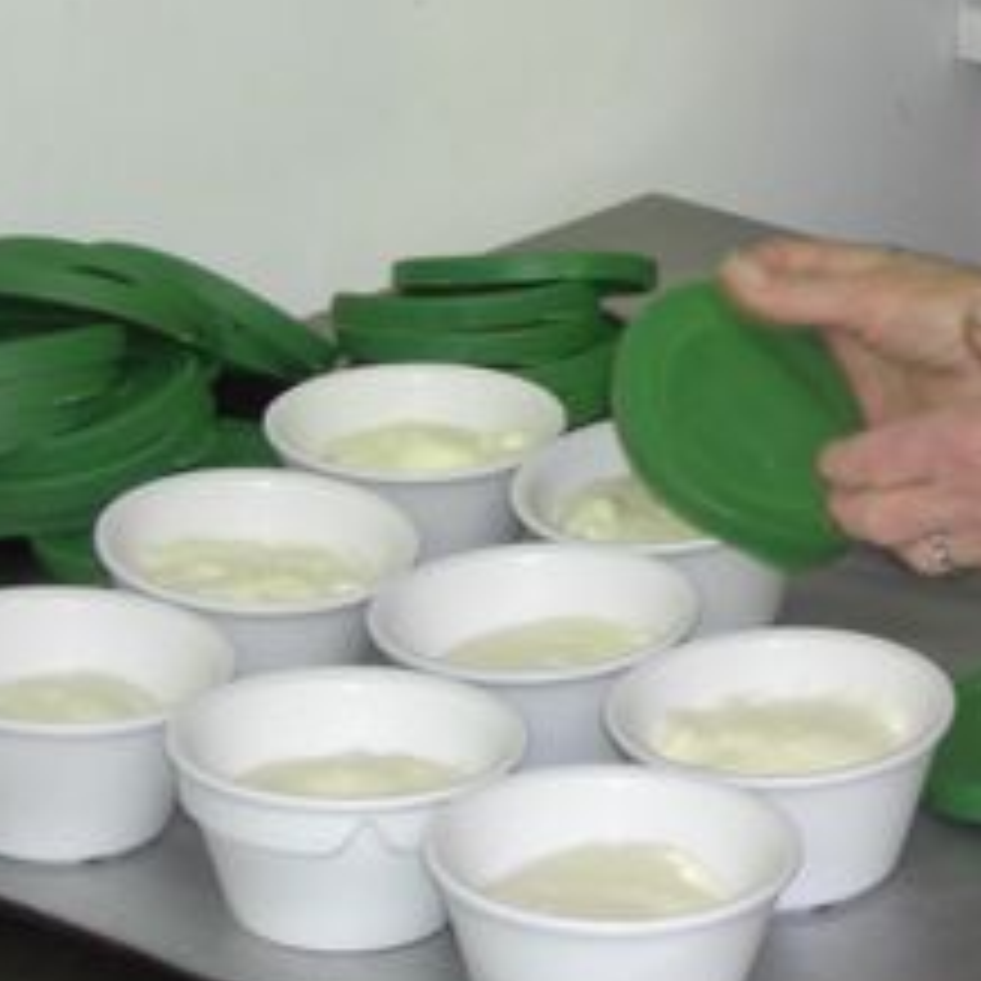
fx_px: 3944
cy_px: 90
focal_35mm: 123
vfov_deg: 14.0
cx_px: 1314
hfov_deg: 13.6
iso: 200
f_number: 2.8
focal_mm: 7.9
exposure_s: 1/60
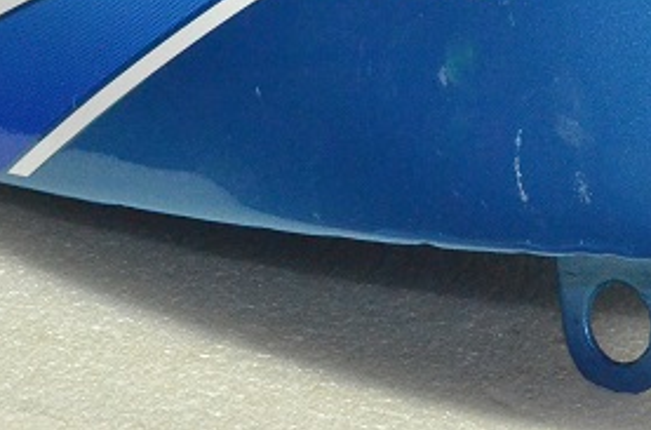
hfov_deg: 11.9
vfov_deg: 7.8
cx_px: 392
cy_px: -60
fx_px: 3120
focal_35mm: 173
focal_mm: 50
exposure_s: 1/250
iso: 6400
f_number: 10
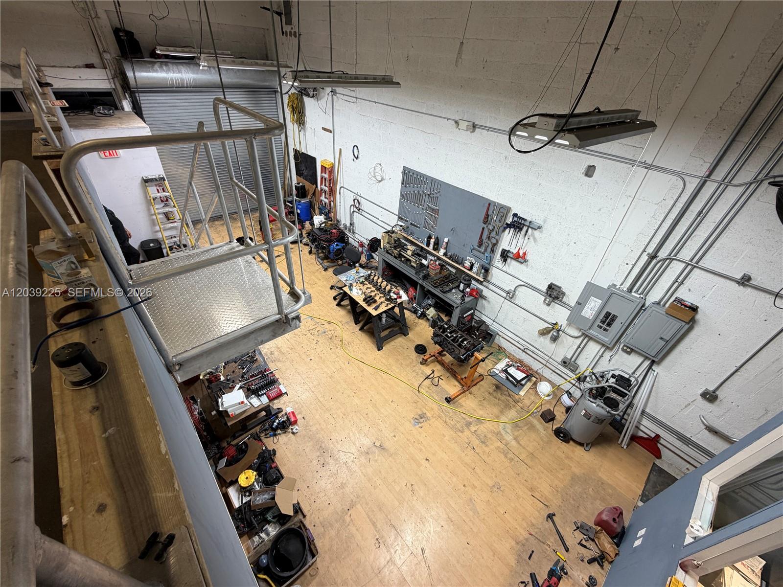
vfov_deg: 85.7
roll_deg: -4.9
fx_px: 317
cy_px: 294
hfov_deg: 102.1
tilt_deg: -36.7
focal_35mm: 14
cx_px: 392
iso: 64
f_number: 2.2
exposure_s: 1/61
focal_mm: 2.22
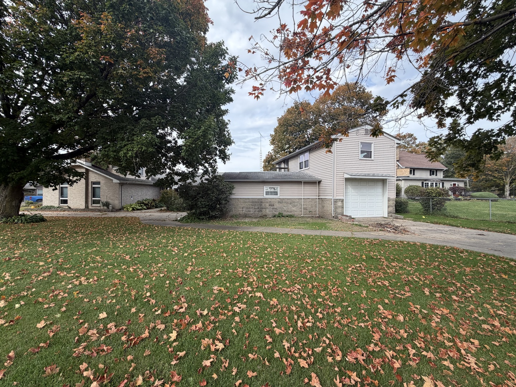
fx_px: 209
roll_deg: +0.3
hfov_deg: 102.1
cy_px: 194
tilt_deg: +0.6
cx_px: 258
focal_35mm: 14
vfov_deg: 85.7
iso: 40
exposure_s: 1/527
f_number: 2.2
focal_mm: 2.22
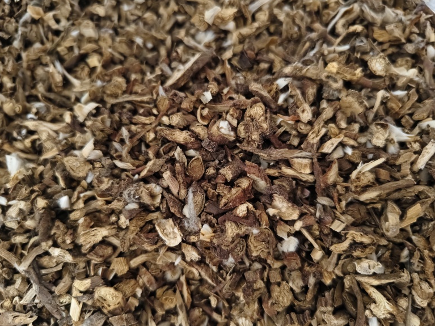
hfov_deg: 71.6
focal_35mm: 24
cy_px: 167
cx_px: 221
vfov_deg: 56.8
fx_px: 302
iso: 4743
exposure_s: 1/245
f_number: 1.88
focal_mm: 5.56
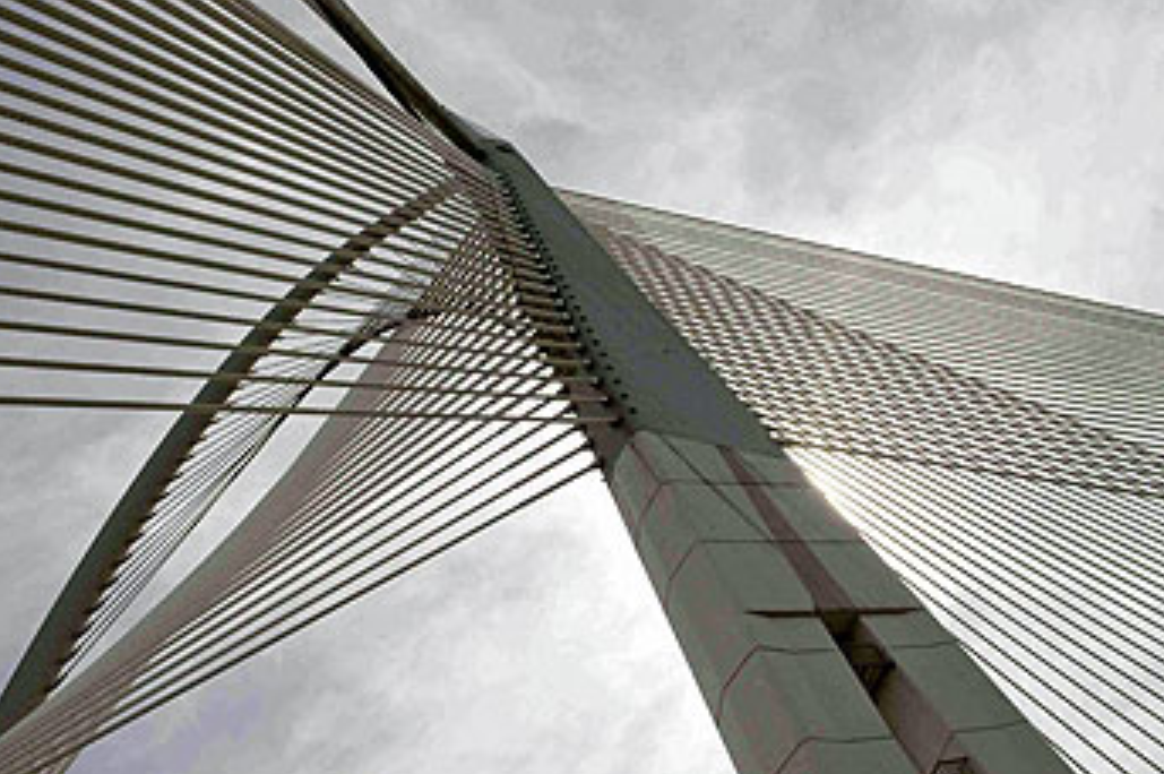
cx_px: 502
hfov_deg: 46.3
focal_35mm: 42
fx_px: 1357
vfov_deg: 31.8
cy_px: 355
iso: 1600
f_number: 22
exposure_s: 1/2000
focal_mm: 32
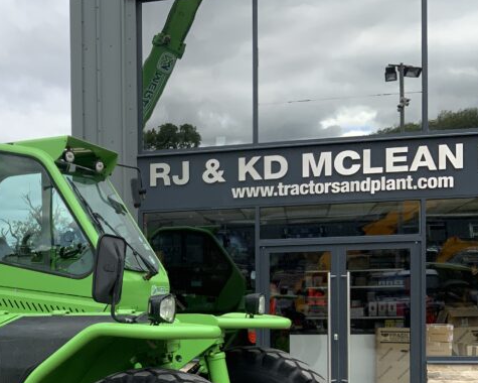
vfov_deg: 24.4
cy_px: 328
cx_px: 42
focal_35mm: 61
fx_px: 863
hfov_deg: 29.6
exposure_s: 1/997
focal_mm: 3
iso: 16
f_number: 1.8
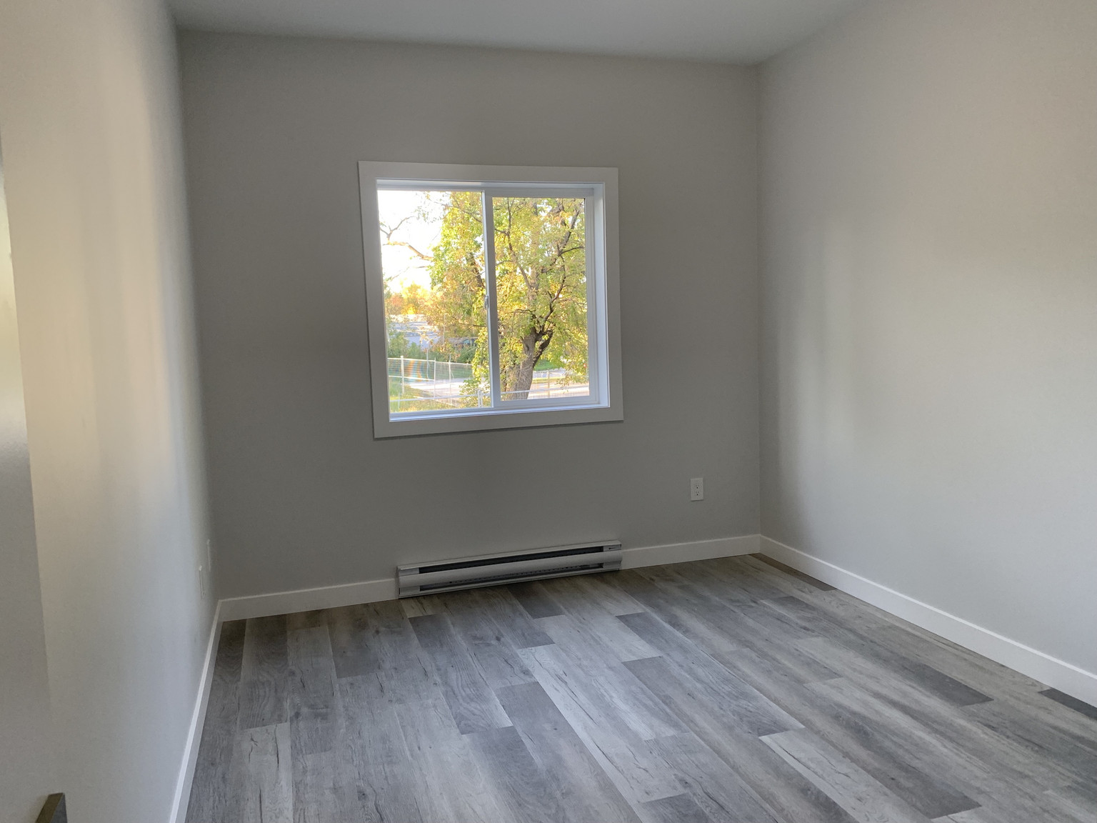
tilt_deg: -6.6
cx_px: 548
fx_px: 824
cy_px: 412
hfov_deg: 67.3
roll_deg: +1.5
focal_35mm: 26
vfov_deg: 53.1
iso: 100
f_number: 1.8
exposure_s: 1/119
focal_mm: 4.25
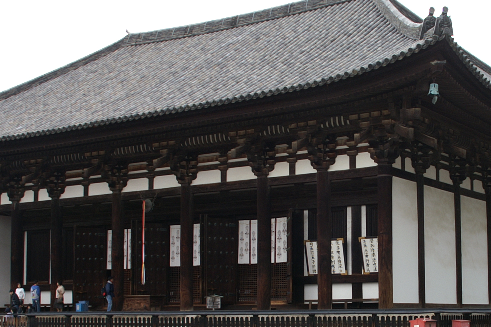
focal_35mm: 61
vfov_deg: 22.0
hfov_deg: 32.5
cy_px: 254
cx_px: 339
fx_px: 831
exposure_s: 1/80
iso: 100
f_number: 5.6
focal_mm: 18
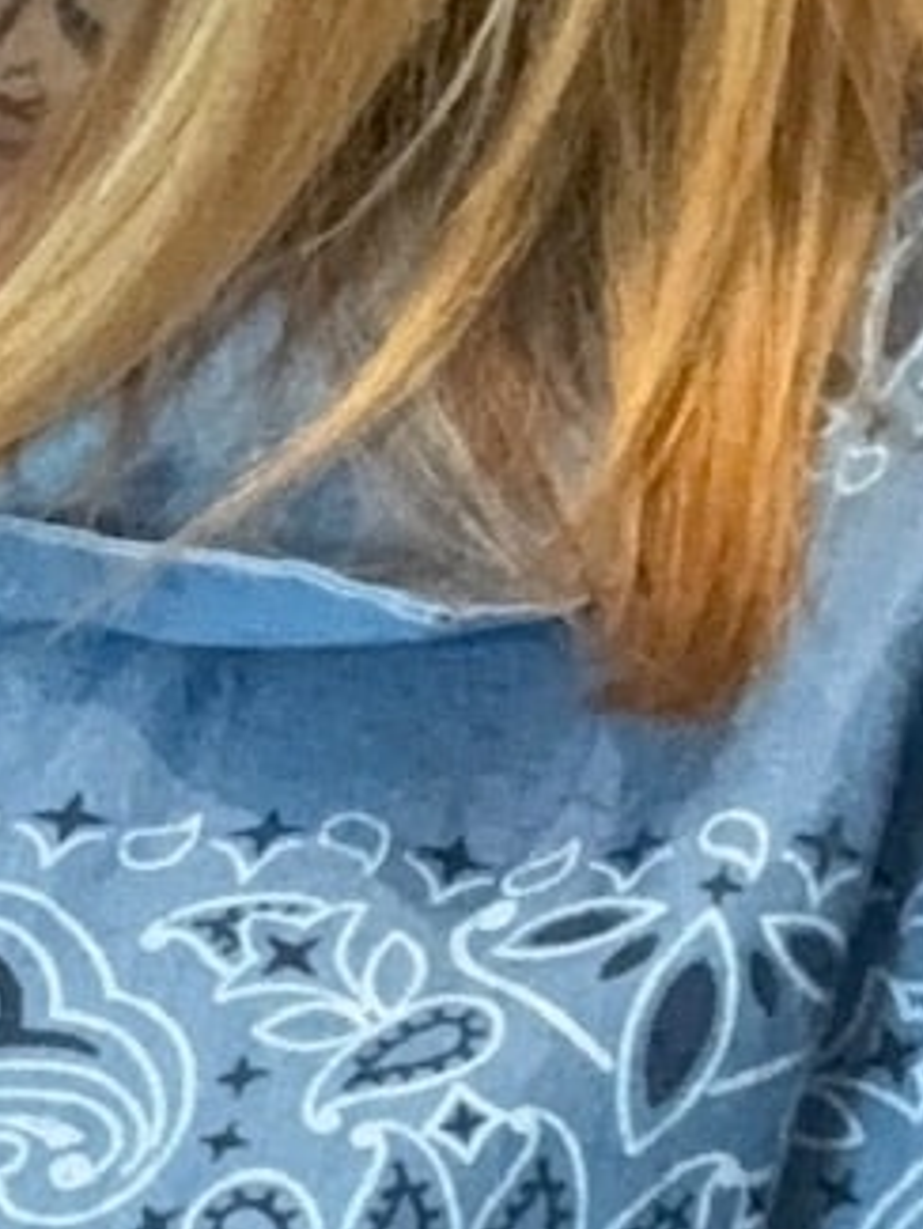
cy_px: 1532
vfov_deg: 10.3
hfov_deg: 7.8
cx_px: -197
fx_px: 6715
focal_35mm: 189
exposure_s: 1/33
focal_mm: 2.69
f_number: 1.9
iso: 250
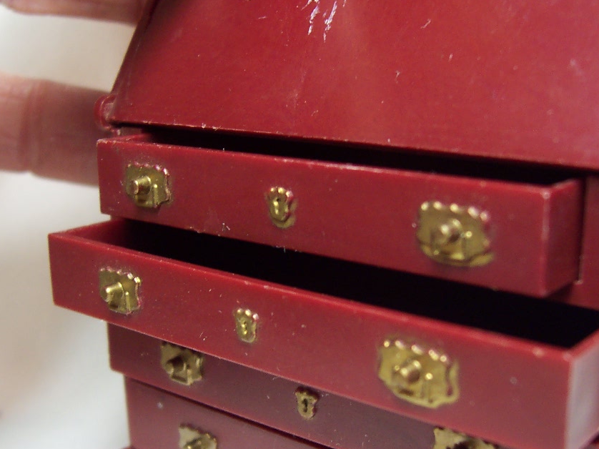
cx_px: 344
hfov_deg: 36.1
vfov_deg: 27.4
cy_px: 272
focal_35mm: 53
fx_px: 917
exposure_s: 1/30
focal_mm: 5.6
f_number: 2.8
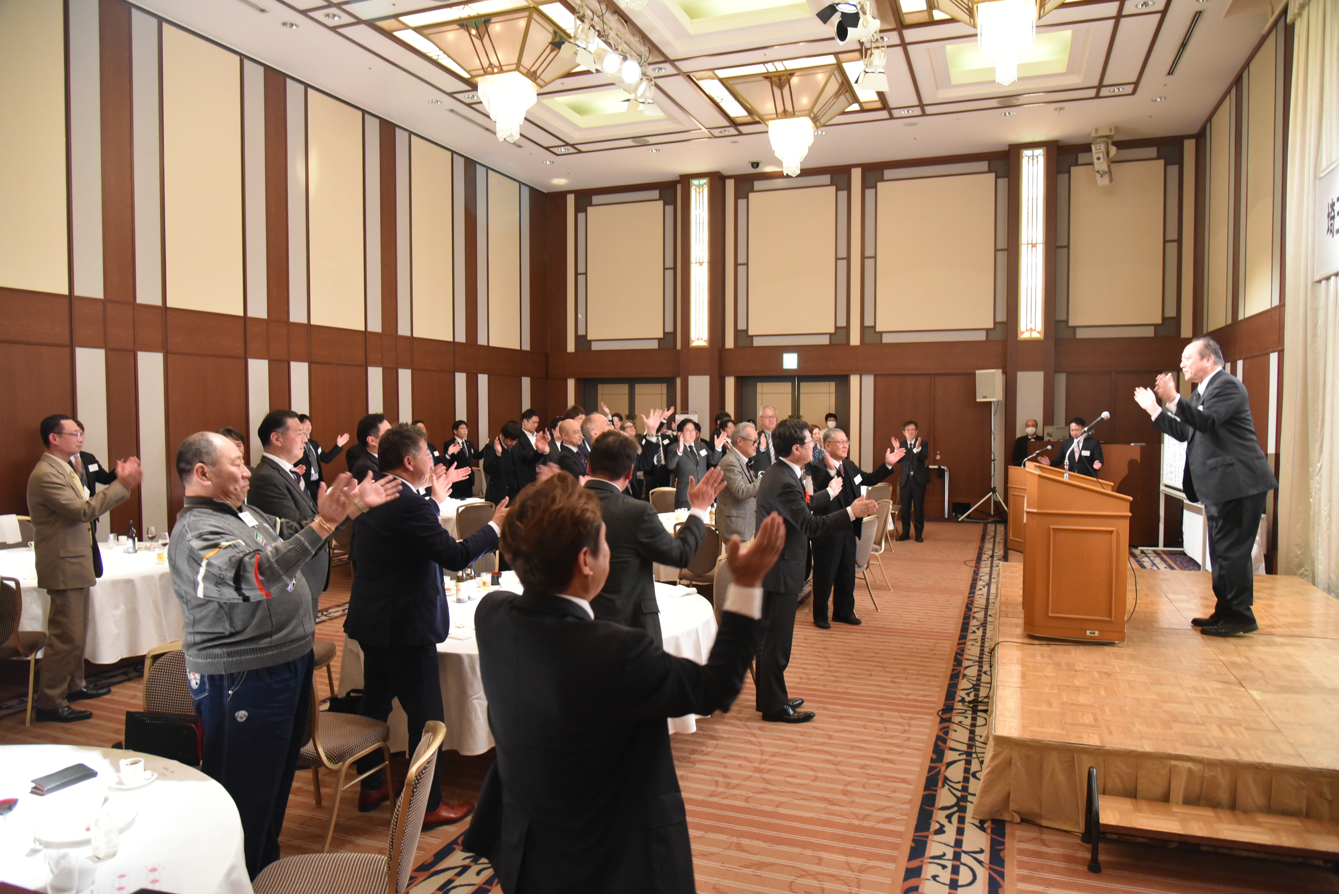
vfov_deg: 53.2
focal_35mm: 24
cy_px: 447
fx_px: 893
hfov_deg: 73.7
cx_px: 670
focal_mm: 24
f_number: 4
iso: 4000
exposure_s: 1/60
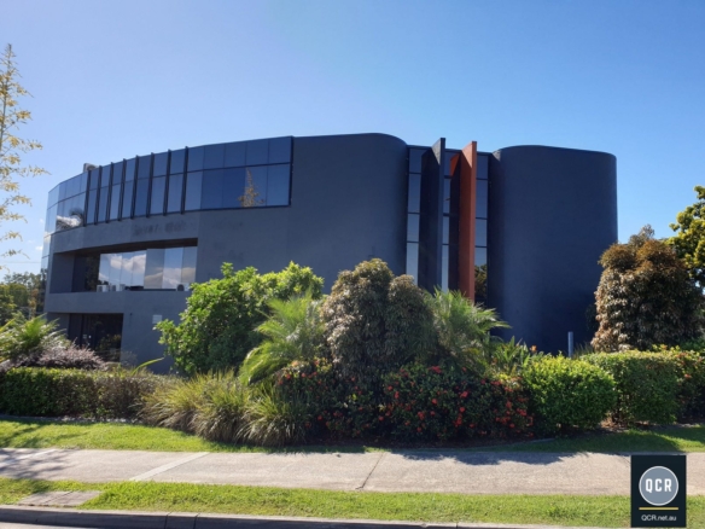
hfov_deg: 67.3
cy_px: 264
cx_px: 352
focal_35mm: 26
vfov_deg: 53.1
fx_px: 530
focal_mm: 4.3
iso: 50
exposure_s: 1/1033
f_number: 2.4
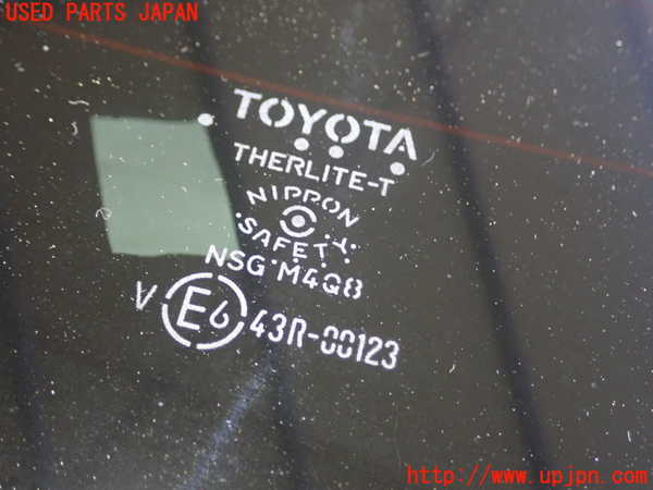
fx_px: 924
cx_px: 326
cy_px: 245
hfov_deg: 38.9
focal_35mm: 49
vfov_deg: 29.7
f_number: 3.2
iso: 800
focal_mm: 8.99
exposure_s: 1/15
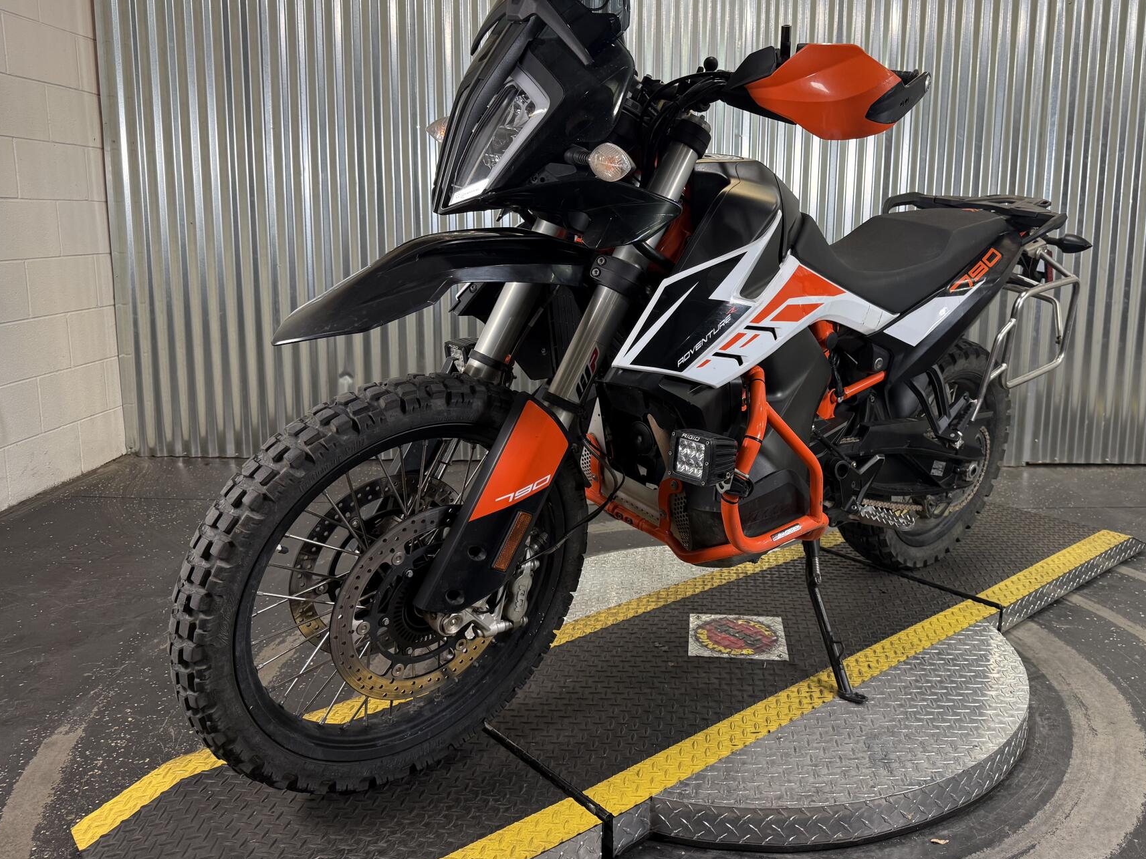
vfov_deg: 49.6
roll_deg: -0.1
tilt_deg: -8.2
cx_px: 664
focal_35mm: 28
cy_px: 362
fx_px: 927
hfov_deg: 63.1
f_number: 1.78
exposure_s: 1/60
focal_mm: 6.76
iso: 125
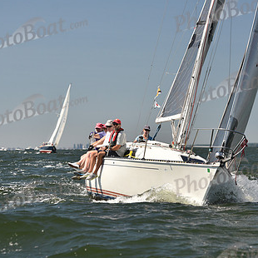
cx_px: 131
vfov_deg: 10.5
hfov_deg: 10.5
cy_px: 143
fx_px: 1408
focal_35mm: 167
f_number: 3.5
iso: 250
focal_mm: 105
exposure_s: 1/1250
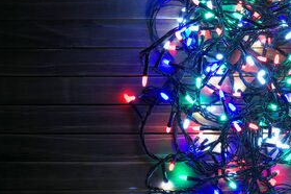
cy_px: 92
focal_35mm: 70
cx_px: 137
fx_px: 565
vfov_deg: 19.4
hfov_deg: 28.9
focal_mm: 32.9
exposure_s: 1/4
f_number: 10
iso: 200
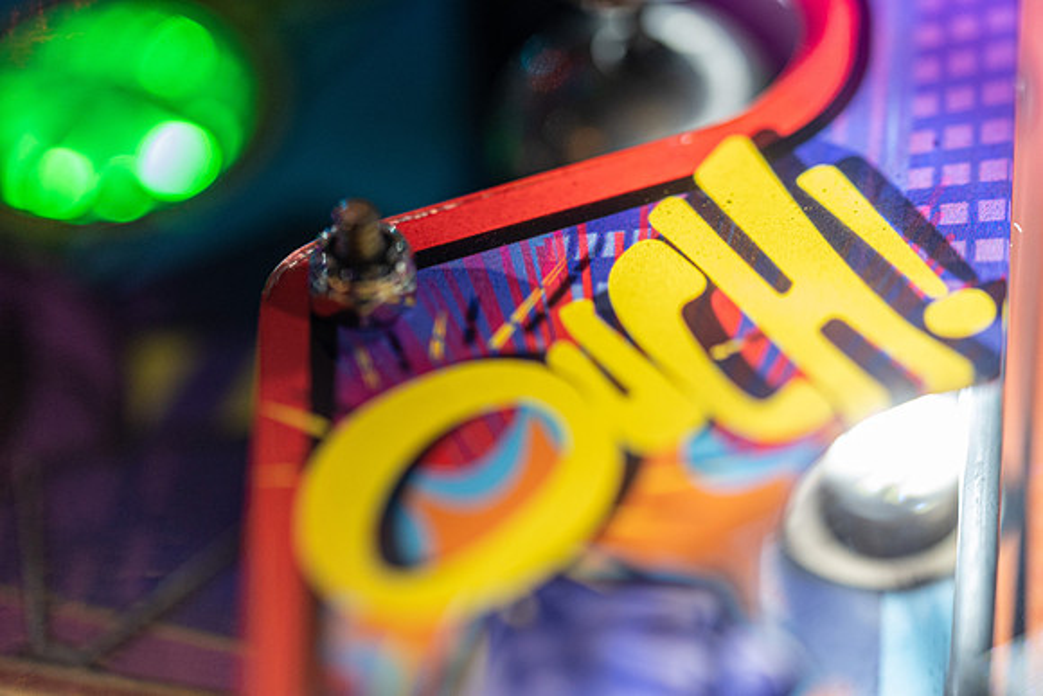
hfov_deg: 22.6
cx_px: 522
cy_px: 348
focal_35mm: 90
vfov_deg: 15.2
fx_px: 2608
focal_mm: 90
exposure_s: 1/100
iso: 1600
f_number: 2.8
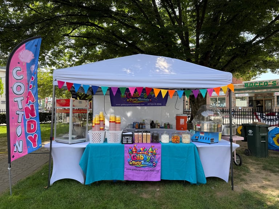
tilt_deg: +0.4
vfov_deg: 56.8
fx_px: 193
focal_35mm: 24
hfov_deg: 71.6
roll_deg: +0.4
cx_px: 140
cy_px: 104
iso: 80
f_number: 1.78
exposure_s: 1/722
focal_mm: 6.76
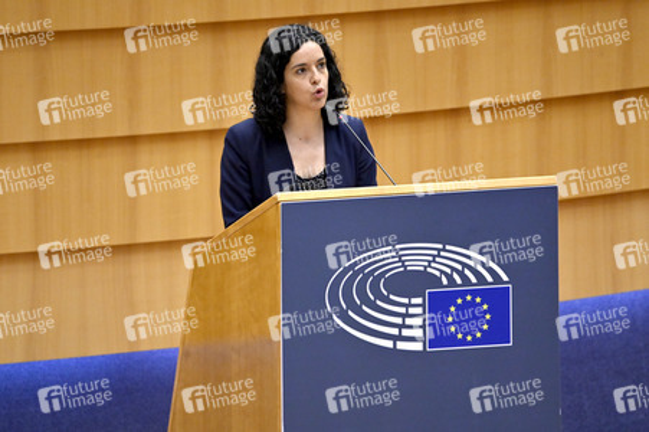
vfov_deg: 2.3
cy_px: 216
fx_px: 10808
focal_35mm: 600
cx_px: 324
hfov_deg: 3.4
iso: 4000
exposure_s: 1/500
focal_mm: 600
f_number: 6.3
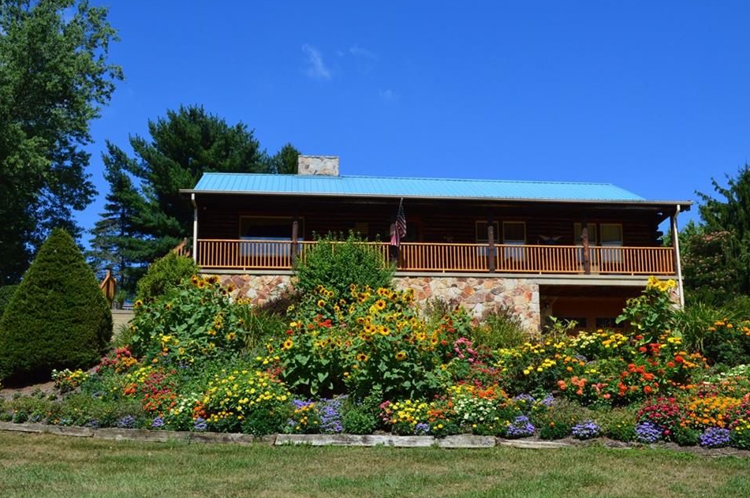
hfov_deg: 46.5
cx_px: 383
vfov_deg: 31.8
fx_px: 874
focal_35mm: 42
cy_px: 250
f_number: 11
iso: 400
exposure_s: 1/400
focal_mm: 26
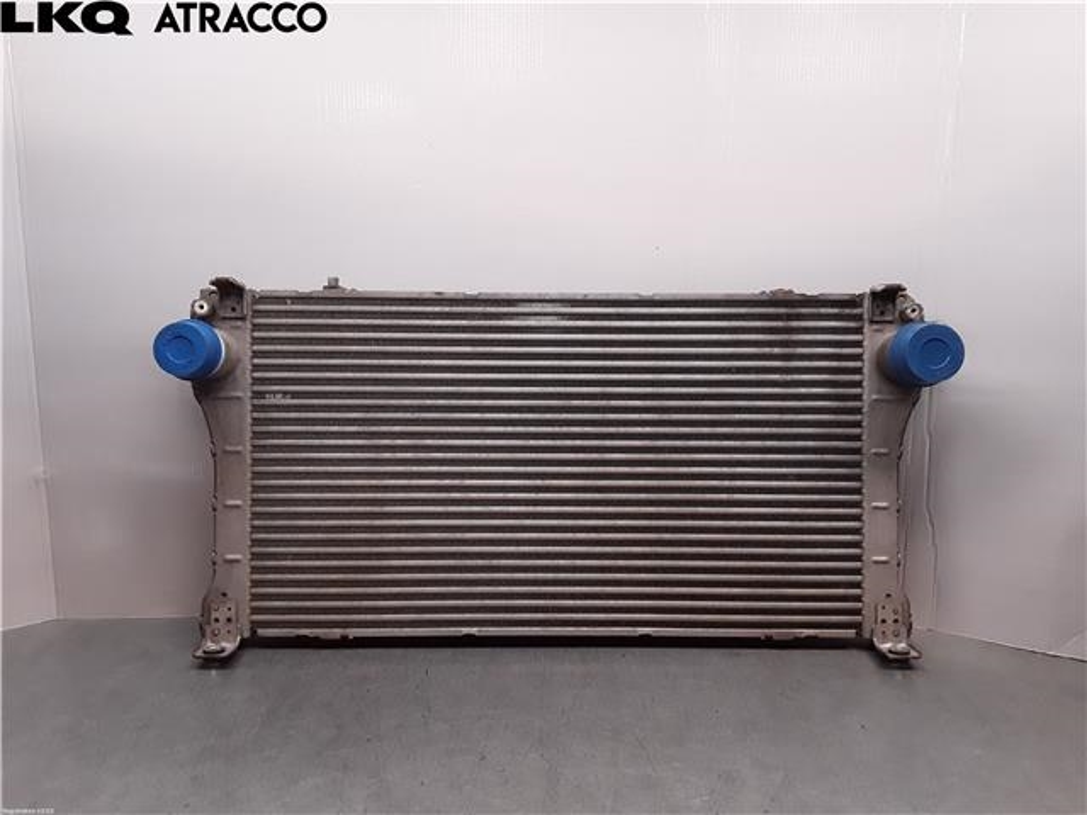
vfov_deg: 49.7
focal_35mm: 28
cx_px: 544
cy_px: 408
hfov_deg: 63.4
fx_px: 879
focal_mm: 2.91
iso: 100
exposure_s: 1/162
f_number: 1.9
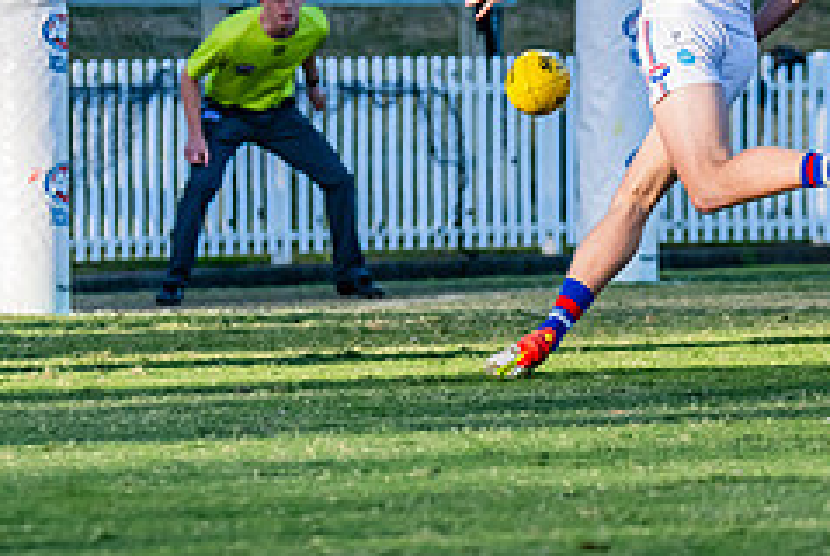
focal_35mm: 622
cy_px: 18
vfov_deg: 2.2
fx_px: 14358
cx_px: 678
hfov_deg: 3.3
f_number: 5.6
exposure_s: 1/1600
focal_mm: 220
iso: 800
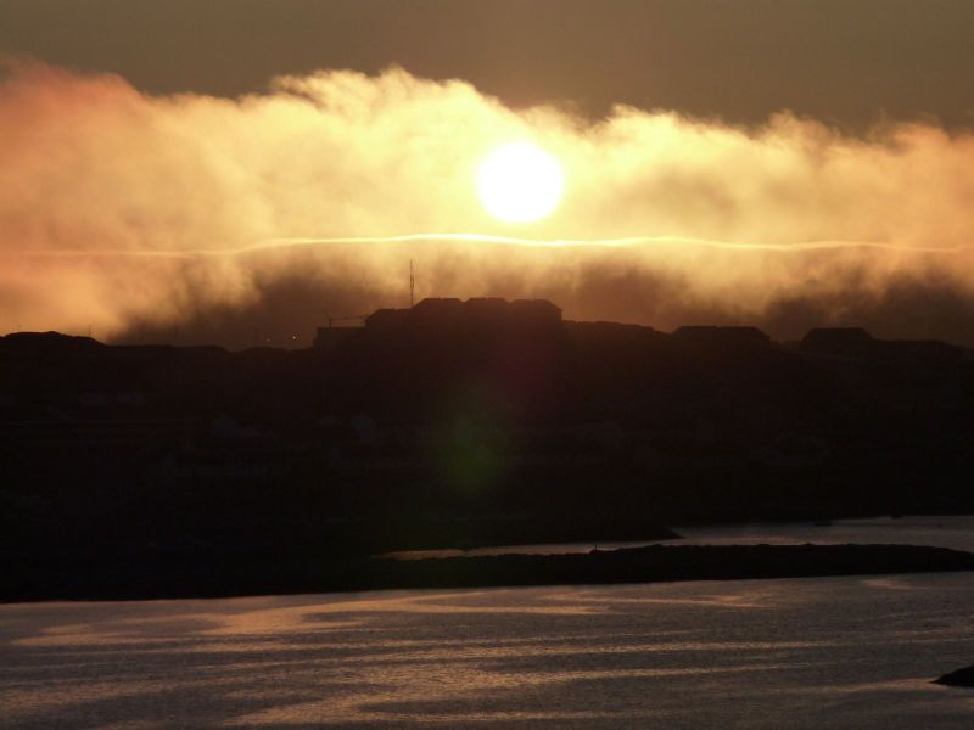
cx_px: 487
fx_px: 8441
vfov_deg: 5.0
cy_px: 365
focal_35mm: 300
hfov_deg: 6.6
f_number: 6.3
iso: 125
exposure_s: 1/2000
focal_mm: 49.2
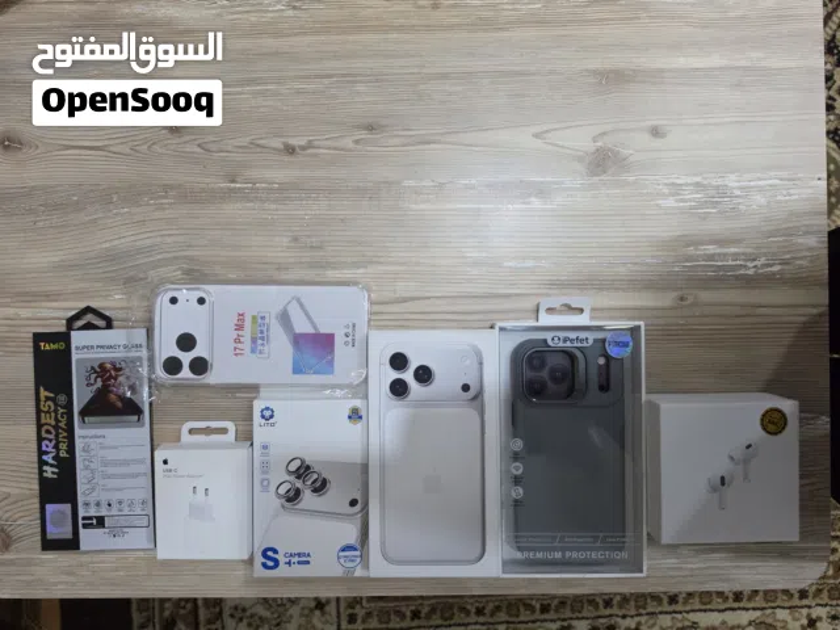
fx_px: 558
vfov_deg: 58.9
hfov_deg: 73.9
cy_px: 315
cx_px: 420
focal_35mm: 23
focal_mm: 6.5
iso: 400
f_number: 1.4
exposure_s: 1/100
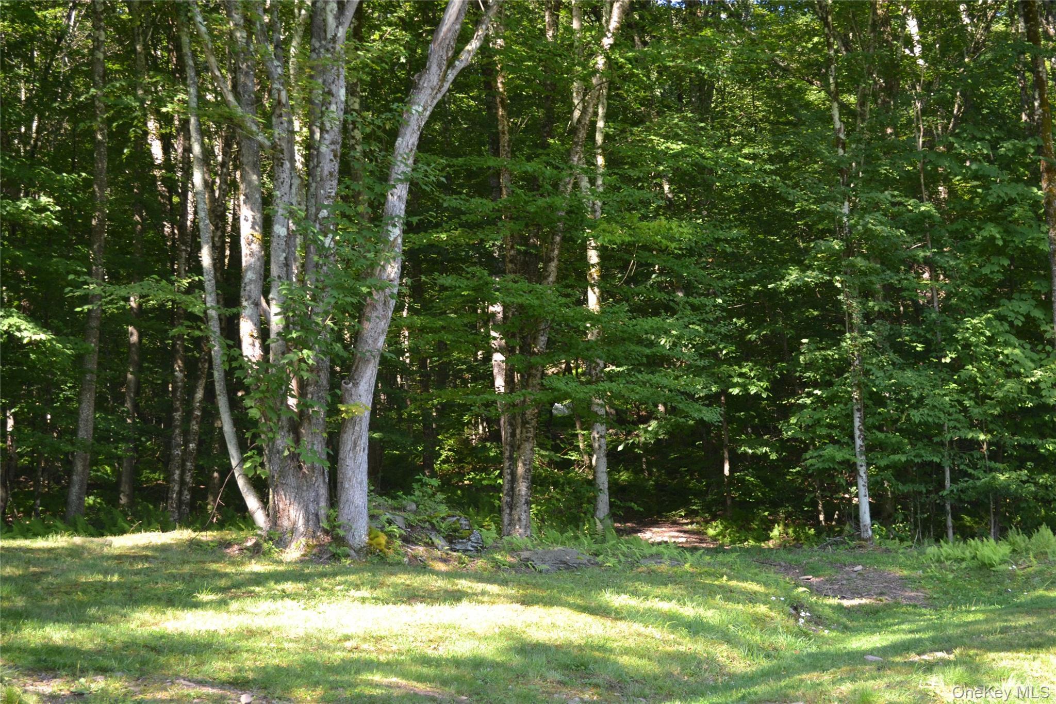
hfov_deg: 33.4
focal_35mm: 60
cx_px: 528
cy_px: 352
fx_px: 1760
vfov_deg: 22.6
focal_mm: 40
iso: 360
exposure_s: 1/125
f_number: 5.3
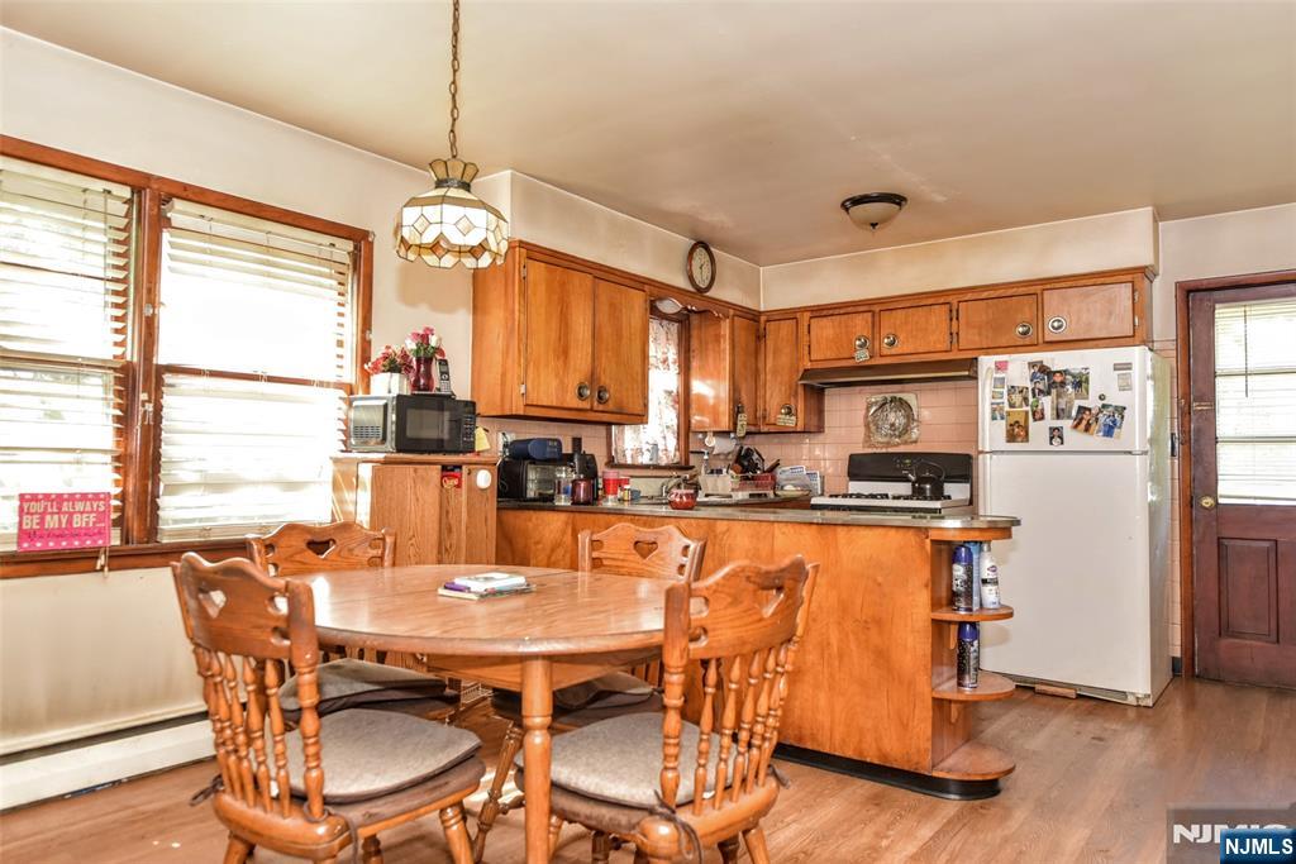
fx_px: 864
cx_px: 648
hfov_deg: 73.7
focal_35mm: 24
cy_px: 432
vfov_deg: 53.1
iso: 800
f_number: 3.5
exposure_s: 1/60
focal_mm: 24
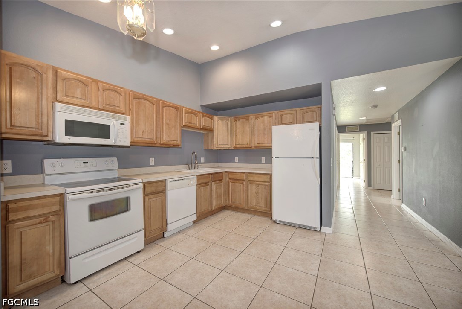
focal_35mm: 14
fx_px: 180
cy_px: 154
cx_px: 231
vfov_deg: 81.3
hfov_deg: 104.2
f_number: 4
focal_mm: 14
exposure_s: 1/25
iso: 100
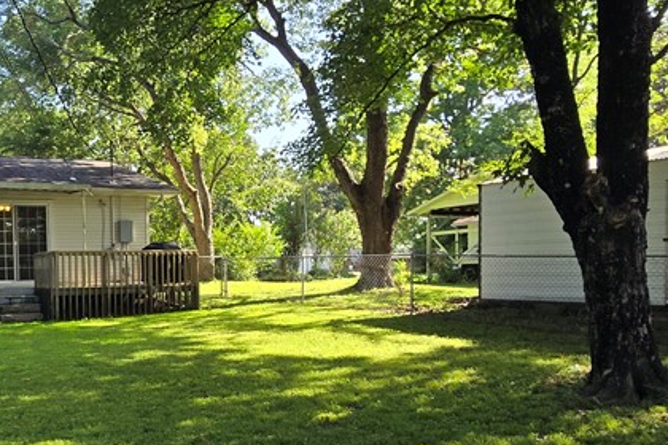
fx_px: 612
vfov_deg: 39.4
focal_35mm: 33
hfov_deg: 52.5
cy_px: 300
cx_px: 108
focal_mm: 2.2
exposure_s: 1/367
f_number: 2.2
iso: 50
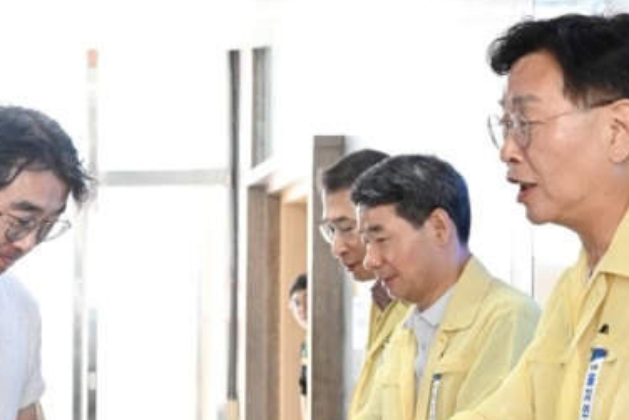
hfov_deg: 18.5
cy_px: 519
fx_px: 1905
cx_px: 544
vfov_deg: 12.3
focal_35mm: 109
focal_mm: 41
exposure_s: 1/125
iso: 3200
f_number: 5.6
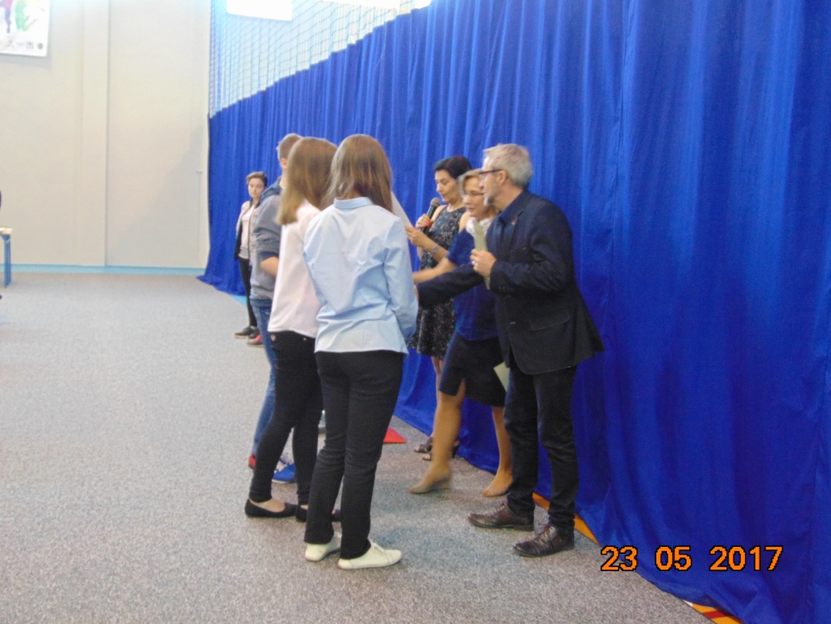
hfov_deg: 47.9
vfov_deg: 36.8
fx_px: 936
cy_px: 312
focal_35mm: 39
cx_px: 416
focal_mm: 6.9
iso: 400
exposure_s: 1/25
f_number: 3.3
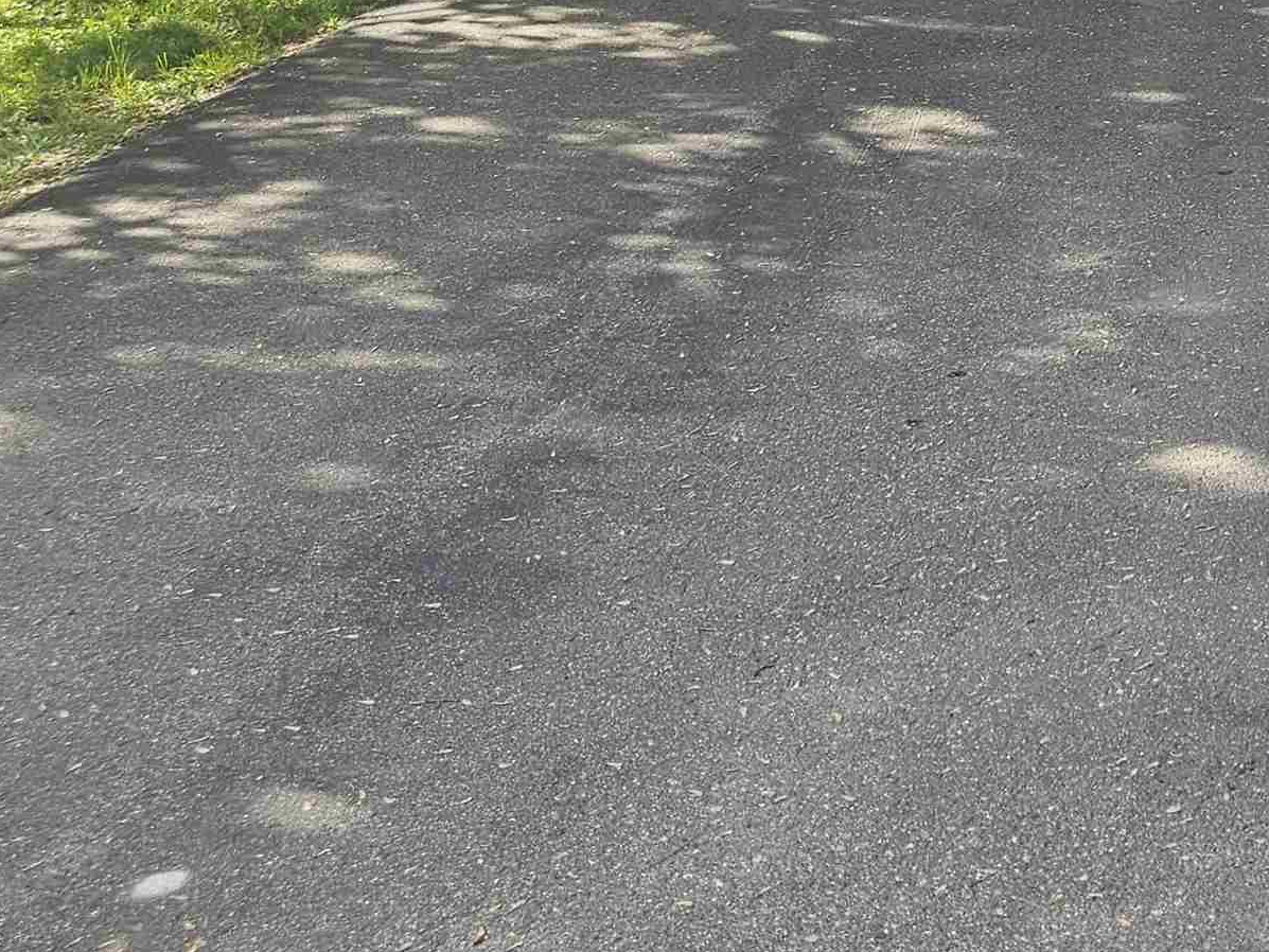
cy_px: -241
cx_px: 1608
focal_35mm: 59
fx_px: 2163
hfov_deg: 27.7
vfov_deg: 22.5
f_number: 1.7
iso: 20
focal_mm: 6.3
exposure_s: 1/182
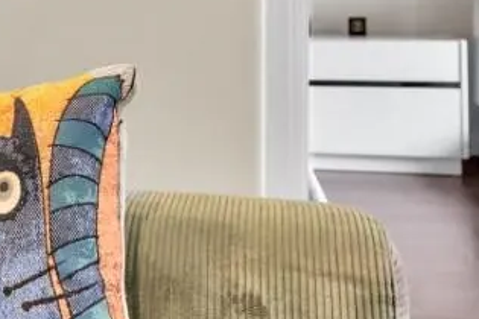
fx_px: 999
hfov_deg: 24.8
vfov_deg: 17.5
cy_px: -41
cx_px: -71
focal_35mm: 75
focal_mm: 14.6
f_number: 4
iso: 1600
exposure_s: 1/160
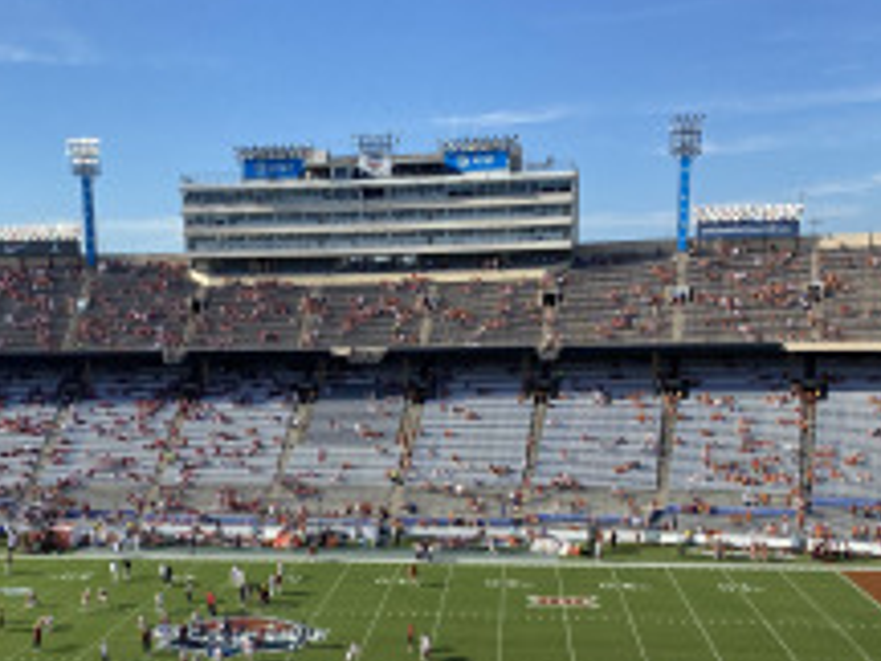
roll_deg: +1.8
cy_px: 530
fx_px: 1120
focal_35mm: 44
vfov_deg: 32.0
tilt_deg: -10.4
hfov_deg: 42.7
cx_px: 347
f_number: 1.8
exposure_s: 1/2755
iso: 32
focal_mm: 4.25
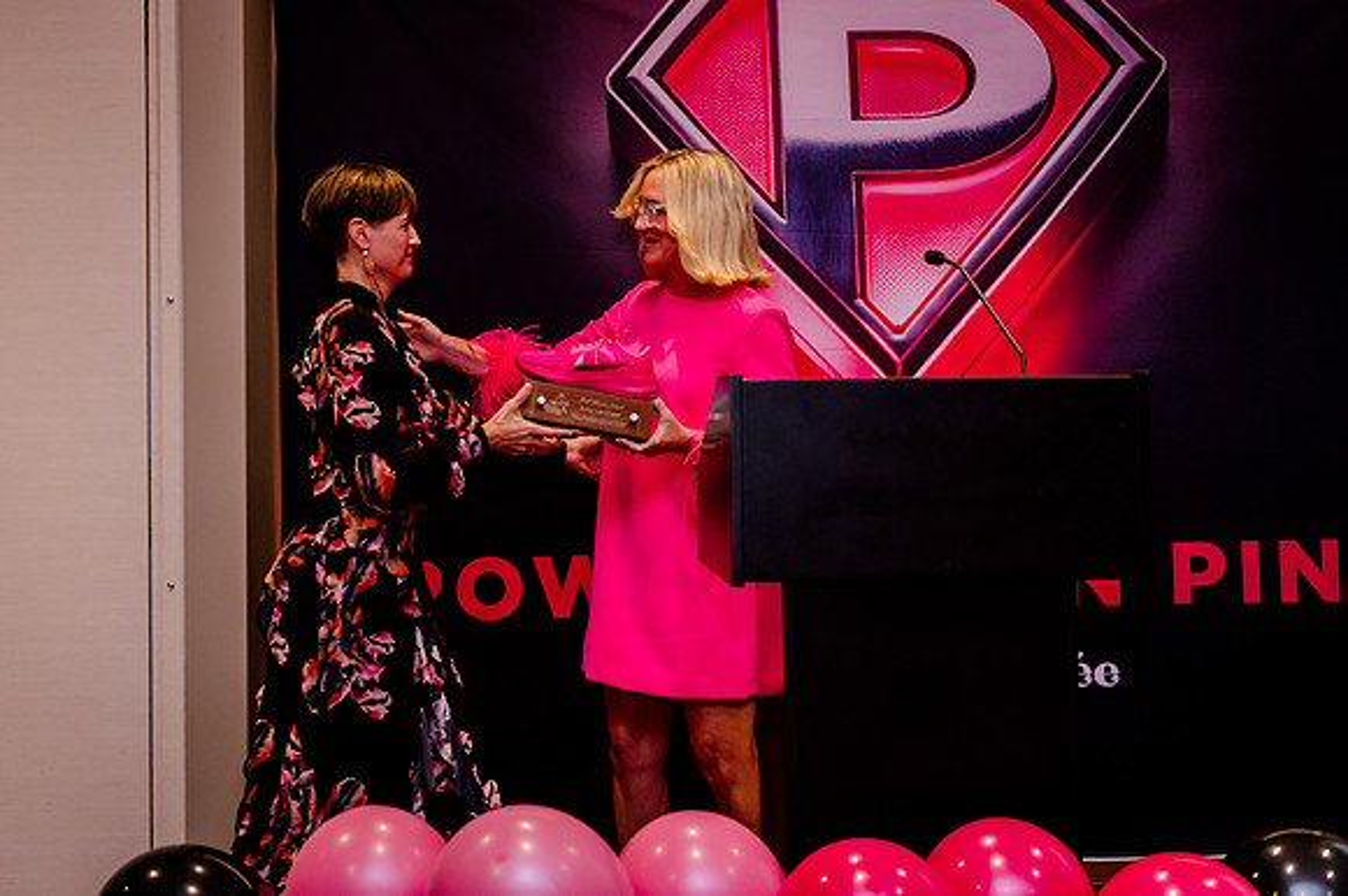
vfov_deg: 22.6
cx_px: 472
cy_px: 314
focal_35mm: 60
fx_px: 2238
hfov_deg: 33.3
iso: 2500
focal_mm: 46
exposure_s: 1/400
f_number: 2.8
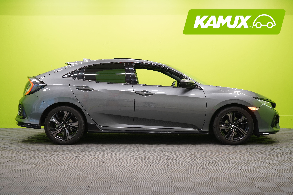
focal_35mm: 48
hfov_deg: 41.1
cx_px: 146
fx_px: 391
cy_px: 98
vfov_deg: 28.1
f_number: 5
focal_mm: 48
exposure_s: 1/25
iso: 400
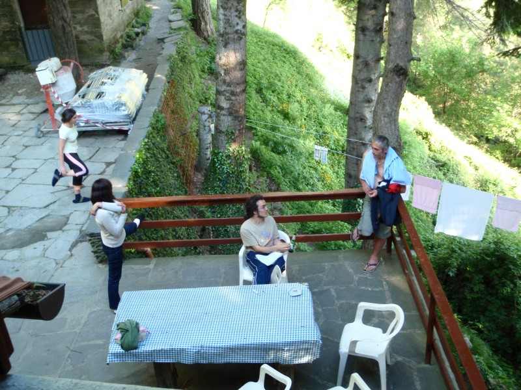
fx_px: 542
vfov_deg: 39.7
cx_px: 260
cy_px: 195
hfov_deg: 51.4
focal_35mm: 36
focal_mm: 6.53
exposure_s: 1/20
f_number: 4.1
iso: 100
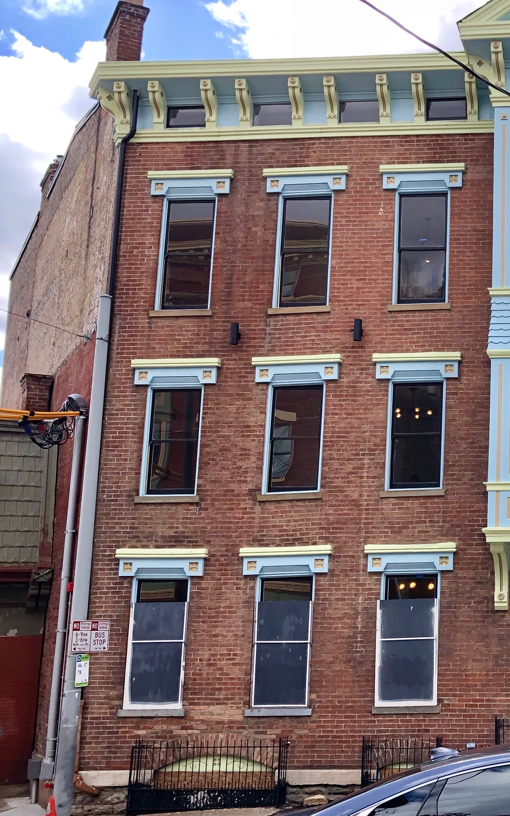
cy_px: 383
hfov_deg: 23.0
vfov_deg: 38.9
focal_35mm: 52
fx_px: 1156
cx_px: 597
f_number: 1.8
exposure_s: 1/585
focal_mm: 3.99
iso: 20
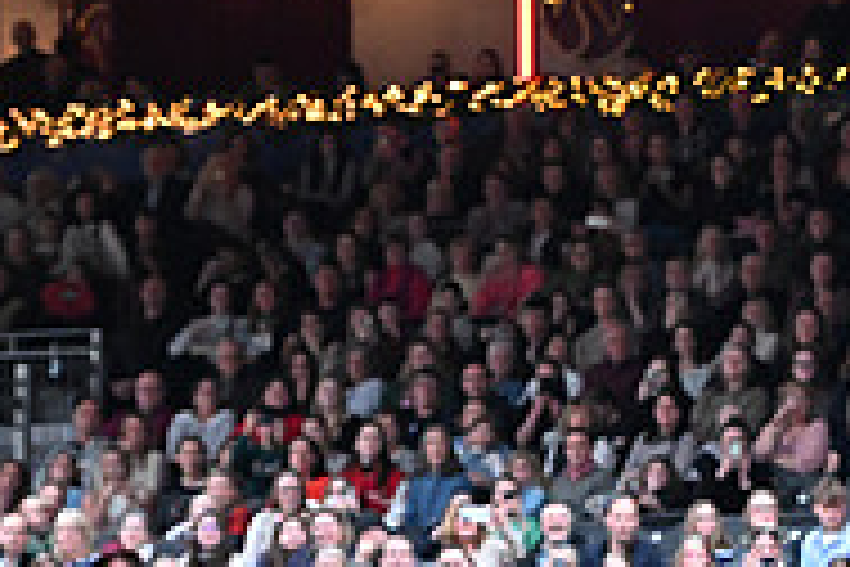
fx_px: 7980
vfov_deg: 4.1
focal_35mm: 338
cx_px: 1300
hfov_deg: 6.0
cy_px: 587
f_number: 3.5
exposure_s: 1/800
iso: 6400
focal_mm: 110
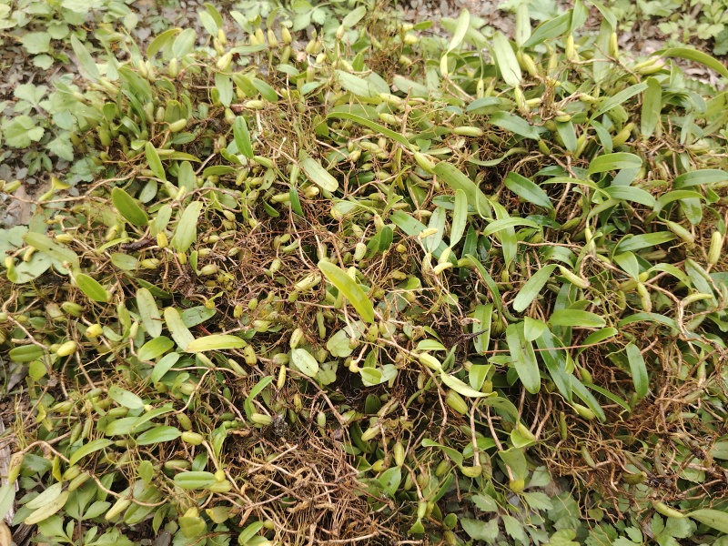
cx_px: 364
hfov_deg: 58.4
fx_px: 652
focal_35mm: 31
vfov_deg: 45.4
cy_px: 273
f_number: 1.75
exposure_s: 1/100
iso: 144
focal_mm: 5.25
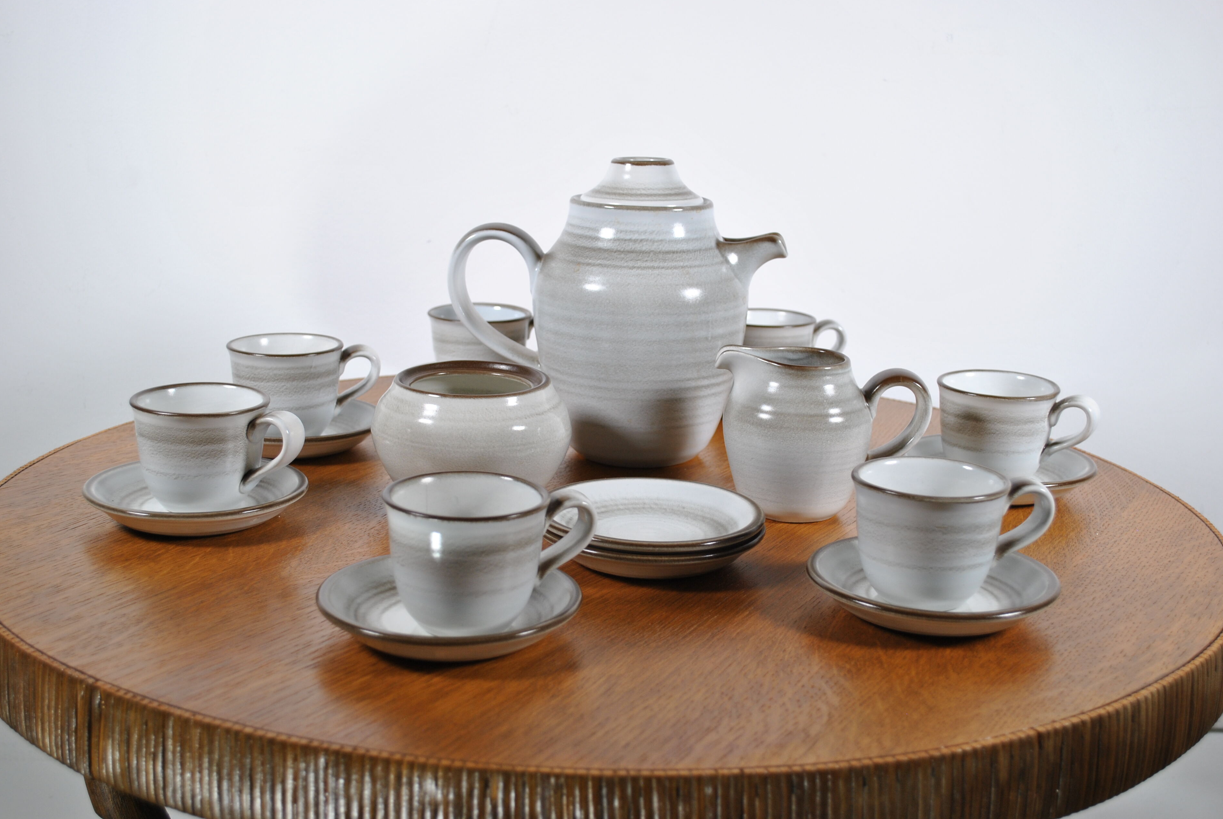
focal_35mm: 46
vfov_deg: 29.3
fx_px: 1565
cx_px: 612
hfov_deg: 42.7
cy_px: 407
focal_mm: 30
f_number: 5
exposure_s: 1/60
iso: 200
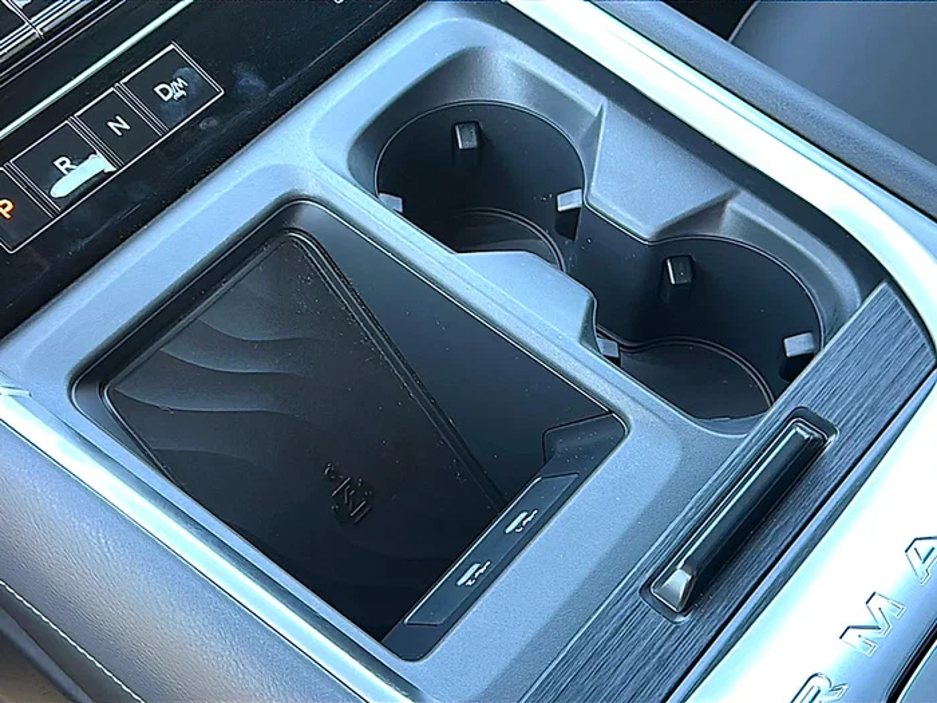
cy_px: 352
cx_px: 468
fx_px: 1164
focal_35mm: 43
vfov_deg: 33.6
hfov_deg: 43.9
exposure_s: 1/119
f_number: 1.78
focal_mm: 6.86
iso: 125
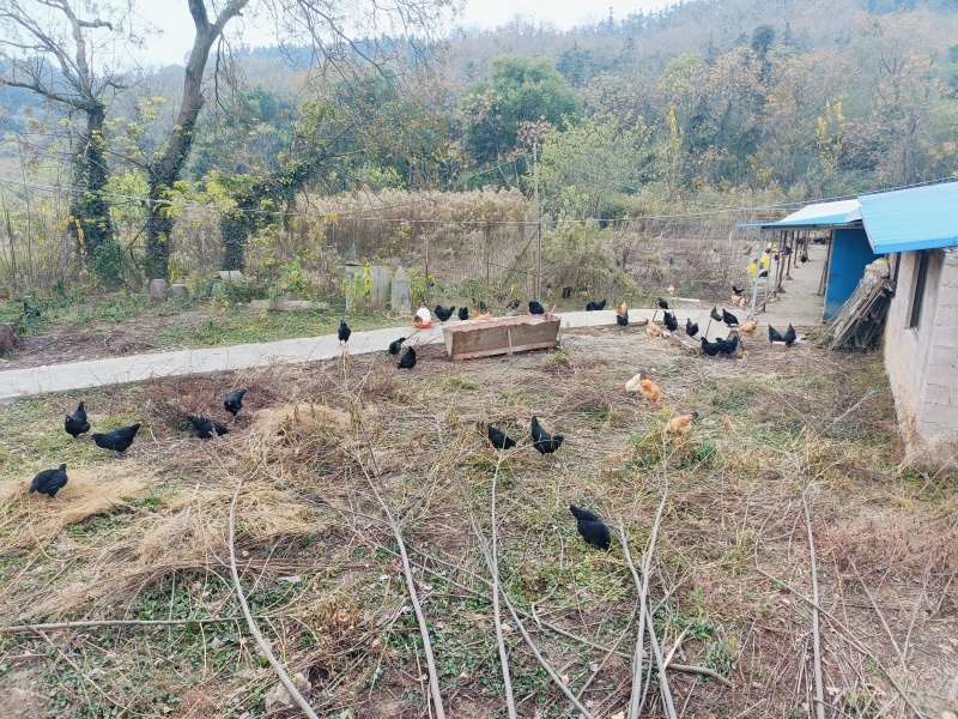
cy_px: 360
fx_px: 692
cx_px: 479
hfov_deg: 69.4
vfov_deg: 54.9
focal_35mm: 25
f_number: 1.7
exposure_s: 1/50
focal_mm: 4.7
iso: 203
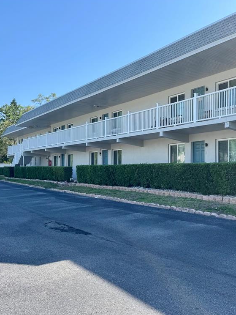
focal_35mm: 33
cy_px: 159
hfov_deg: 42.1
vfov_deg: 55.3
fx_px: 300
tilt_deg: -0.1
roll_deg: -0.5
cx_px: 165
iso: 80
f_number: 1.78
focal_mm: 6.76
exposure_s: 1/1767
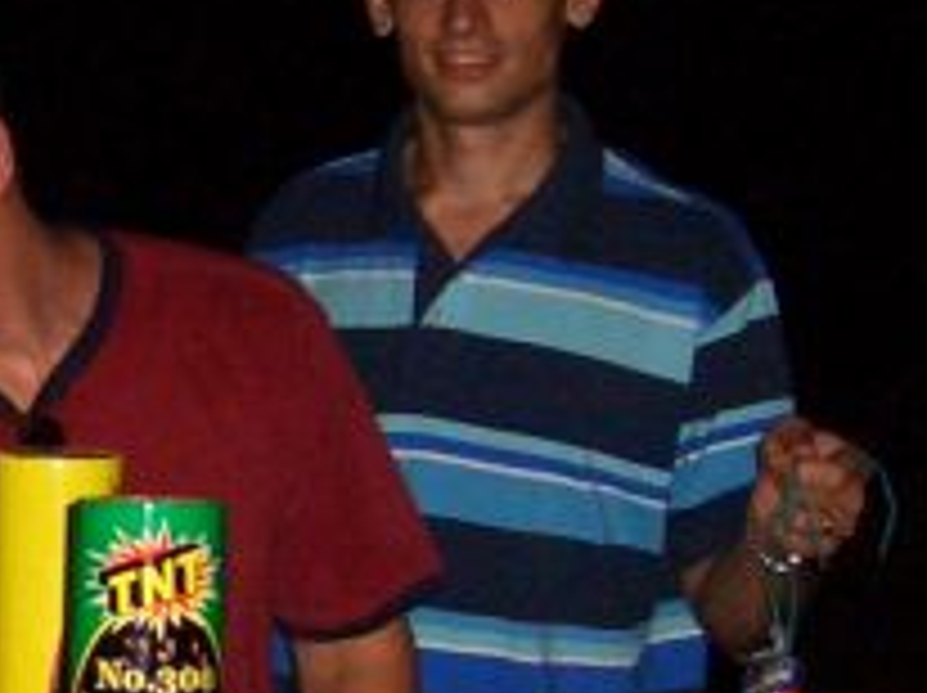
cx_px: -189
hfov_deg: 13.7
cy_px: 526
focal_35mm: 140
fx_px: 3745
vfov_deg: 10.5
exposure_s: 1/40
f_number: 4
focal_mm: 4.8
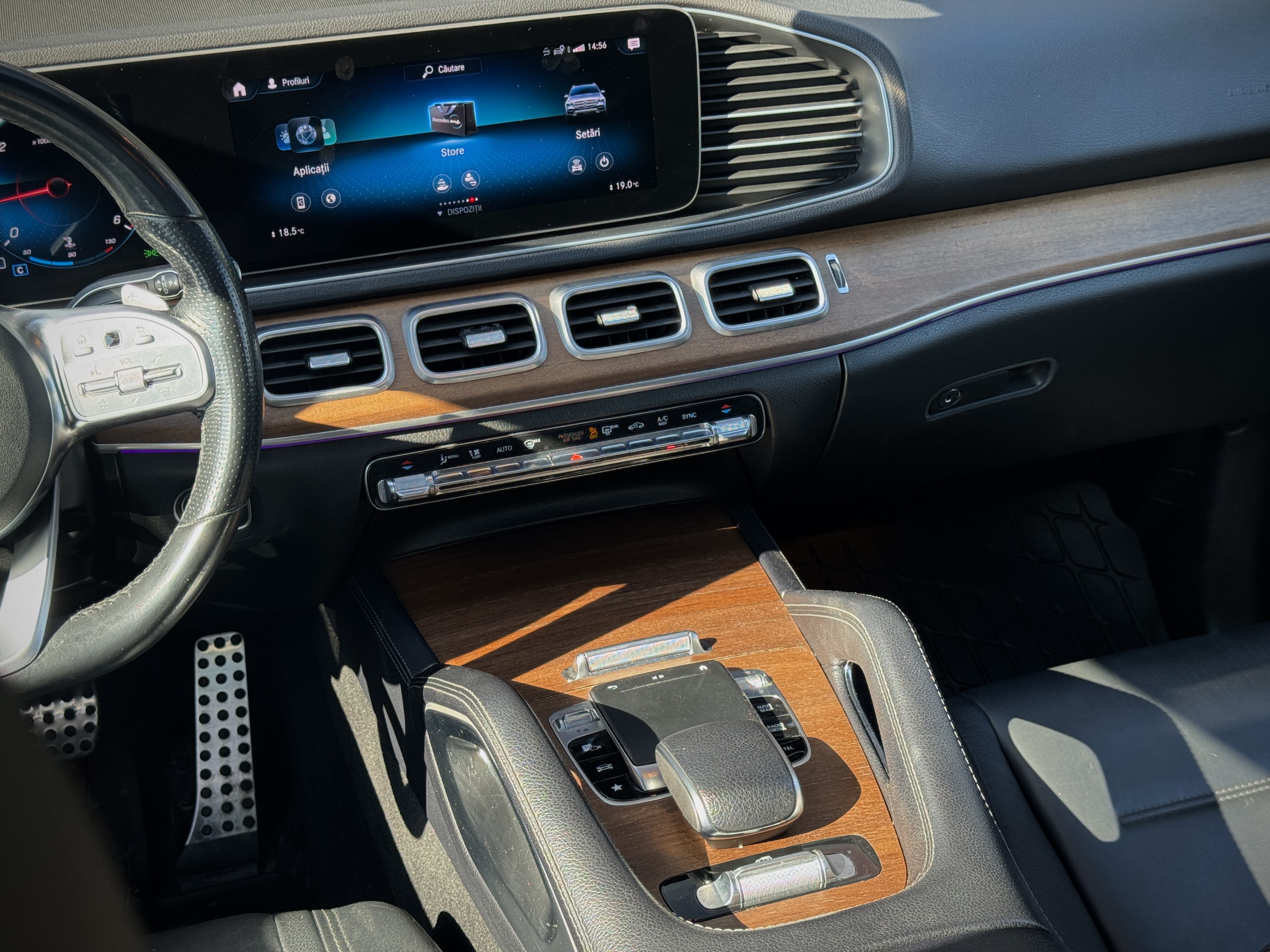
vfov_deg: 30.3
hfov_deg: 39.7
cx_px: 635
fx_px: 1761
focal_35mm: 48
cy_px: 476
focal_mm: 6.76
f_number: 1.78
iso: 80
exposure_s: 1/172
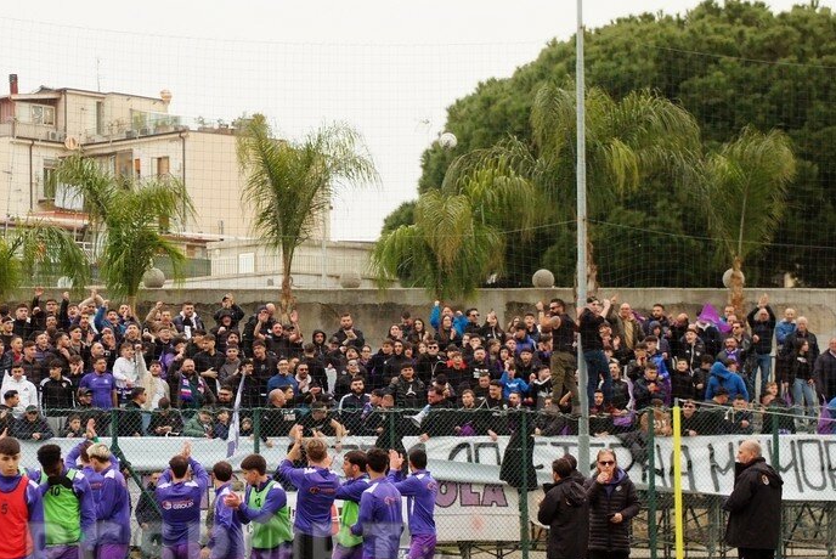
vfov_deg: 12.6
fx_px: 2533
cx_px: 230
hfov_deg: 18.6
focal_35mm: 109
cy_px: 366
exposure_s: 1/4000
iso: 1600
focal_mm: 50
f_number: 2.8
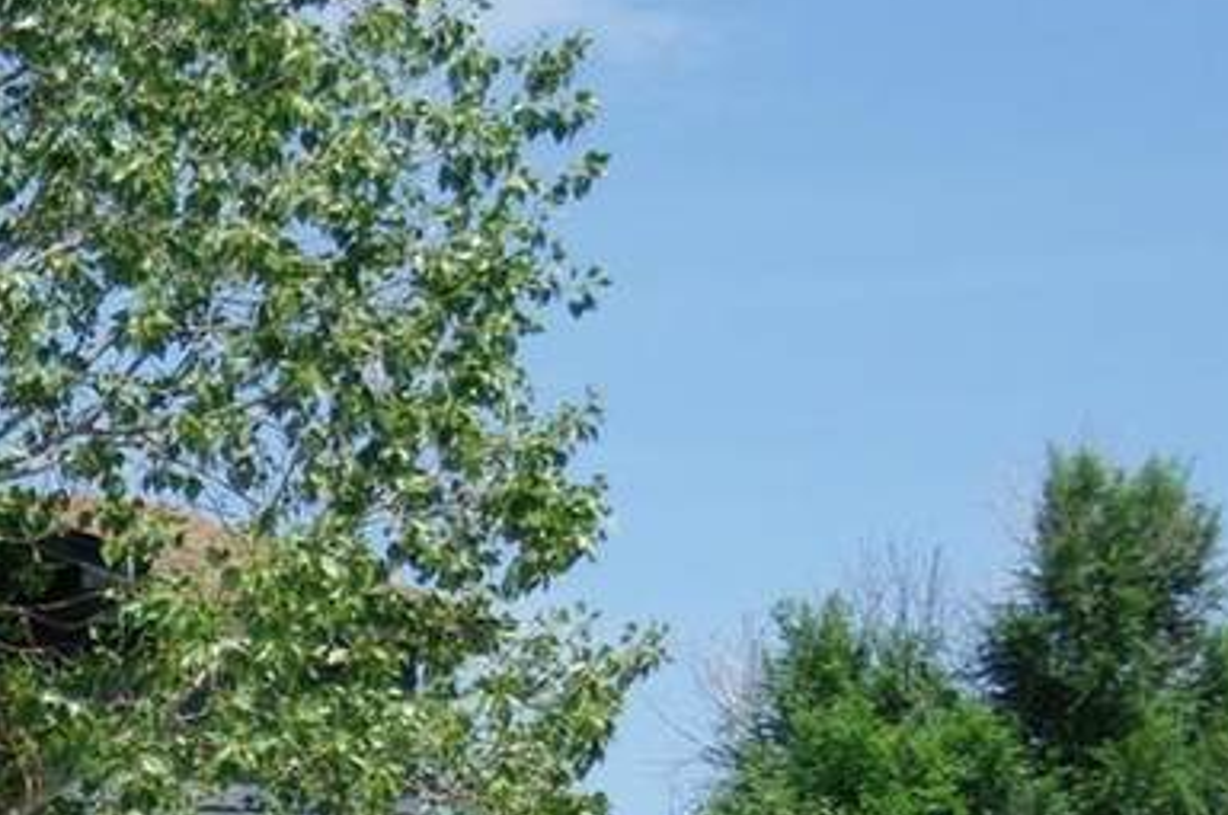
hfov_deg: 14.1
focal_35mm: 140
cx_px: -365
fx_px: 4769
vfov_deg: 9.4
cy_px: 1333
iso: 400
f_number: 3.5
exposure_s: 1/4000
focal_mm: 28
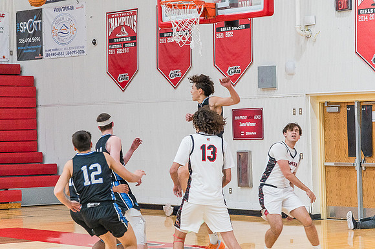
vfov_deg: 11.4
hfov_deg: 17.1
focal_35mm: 120
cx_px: 188
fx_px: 1249
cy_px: 124
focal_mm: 120
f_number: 4
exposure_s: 1/320
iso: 5000
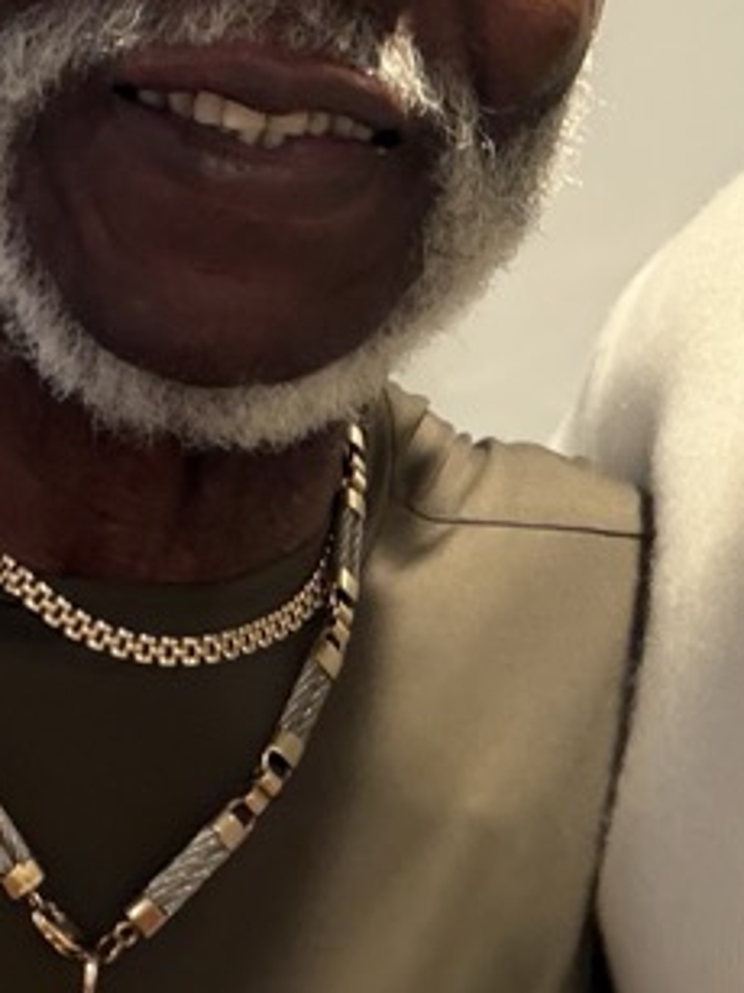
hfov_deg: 16.2
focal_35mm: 88
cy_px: -417
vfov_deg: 19.8
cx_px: 872
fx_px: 2524
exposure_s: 1/40
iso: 400
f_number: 1.9
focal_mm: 2.71
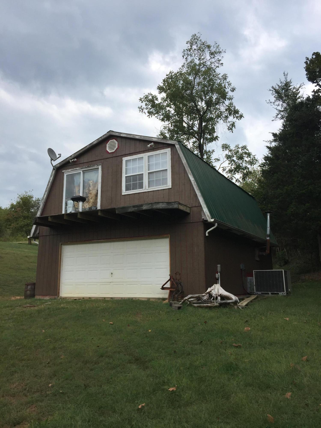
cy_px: 214
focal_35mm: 29
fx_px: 359
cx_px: 160
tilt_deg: +11.6
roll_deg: +0.7
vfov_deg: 61.7
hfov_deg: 48.2
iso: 32
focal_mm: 4.15
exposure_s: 1/618
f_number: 2.2
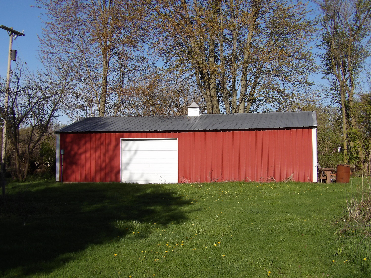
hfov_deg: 41.2
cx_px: 186
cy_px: 139
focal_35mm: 46
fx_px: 493
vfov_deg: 31.5
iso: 100
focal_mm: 8.2
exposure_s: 1/846
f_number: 3.8
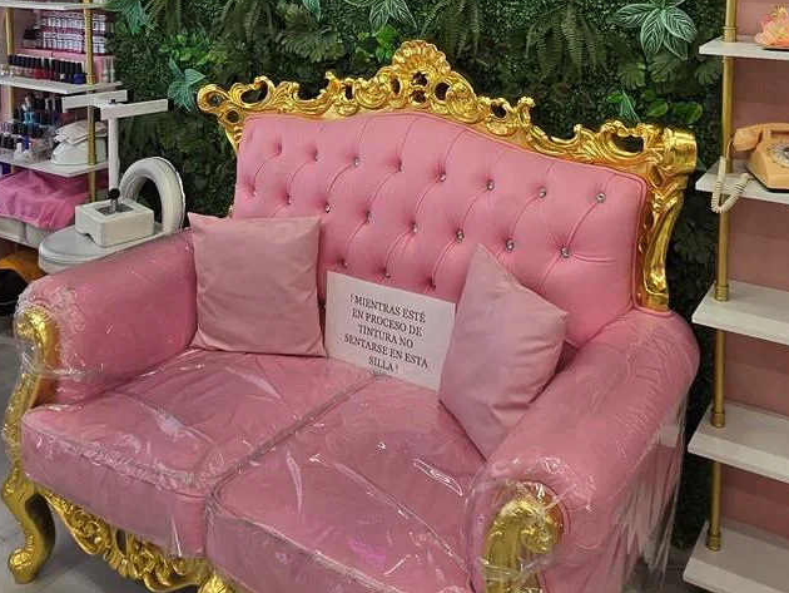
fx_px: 752
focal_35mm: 33
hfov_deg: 54.8
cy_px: -18
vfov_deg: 37.7
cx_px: 486
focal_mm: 2.2
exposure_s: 1/141
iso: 50
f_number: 2.2
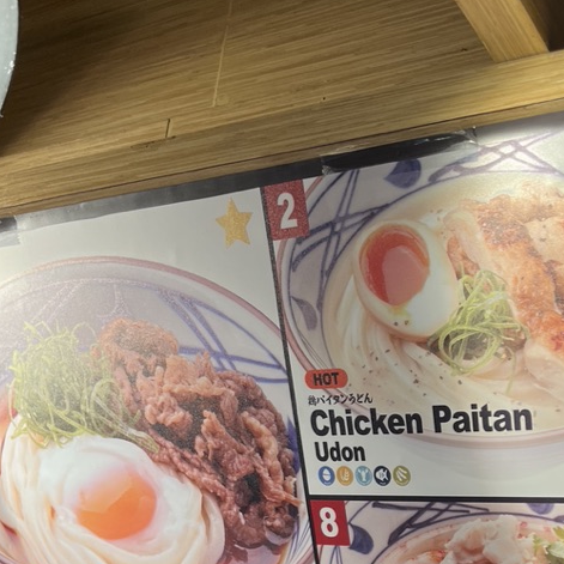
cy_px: 577
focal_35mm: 50
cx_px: 446
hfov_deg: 33.1
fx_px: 922
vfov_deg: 31.2
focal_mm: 5.1
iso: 40
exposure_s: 1/177
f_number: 1.6
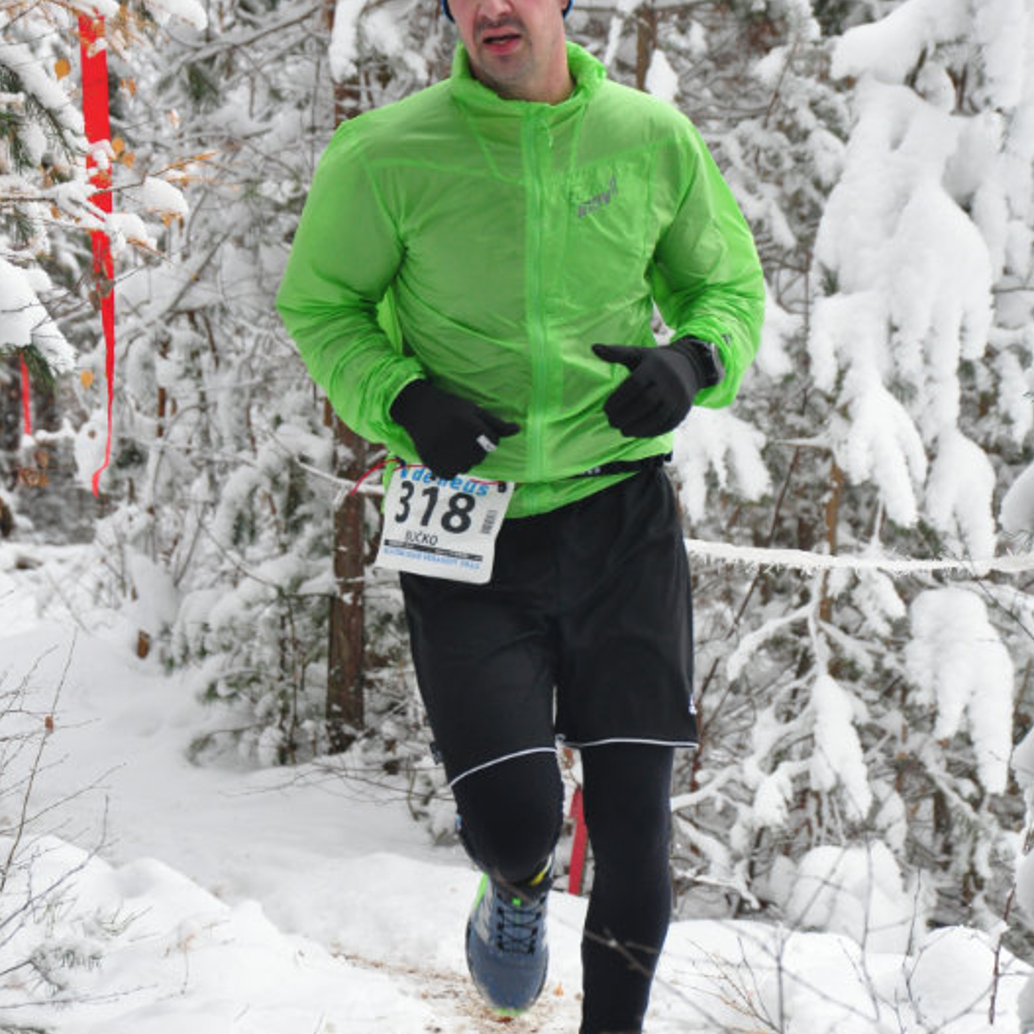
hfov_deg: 10.0
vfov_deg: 10.0
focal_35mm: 174
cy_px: 498
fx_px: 5880
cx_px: 519
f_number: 5.6
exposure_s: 1/640
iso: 1000
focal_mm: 90
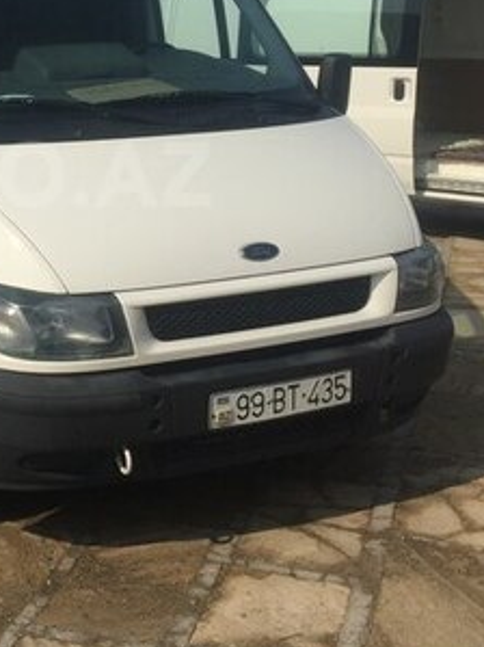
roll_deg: -1.1
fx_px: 1194
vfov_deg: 29.9
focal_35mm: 64
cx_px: -11
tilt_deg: -6.2
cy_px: 174
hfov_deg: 22.0
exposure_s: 1/6623
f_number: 2.2
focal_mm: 4.15
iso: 32
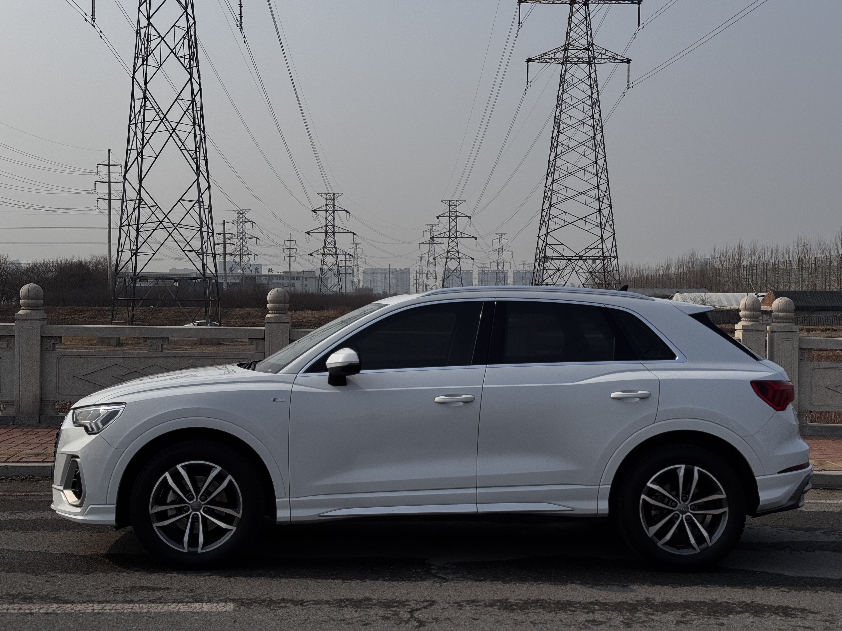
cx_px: 421
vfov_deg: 30.3
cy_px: 316
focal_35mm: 48
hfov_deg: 39.7
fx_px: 1168
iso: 50
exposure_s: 1/15385
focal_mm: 6.76
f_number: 1.78
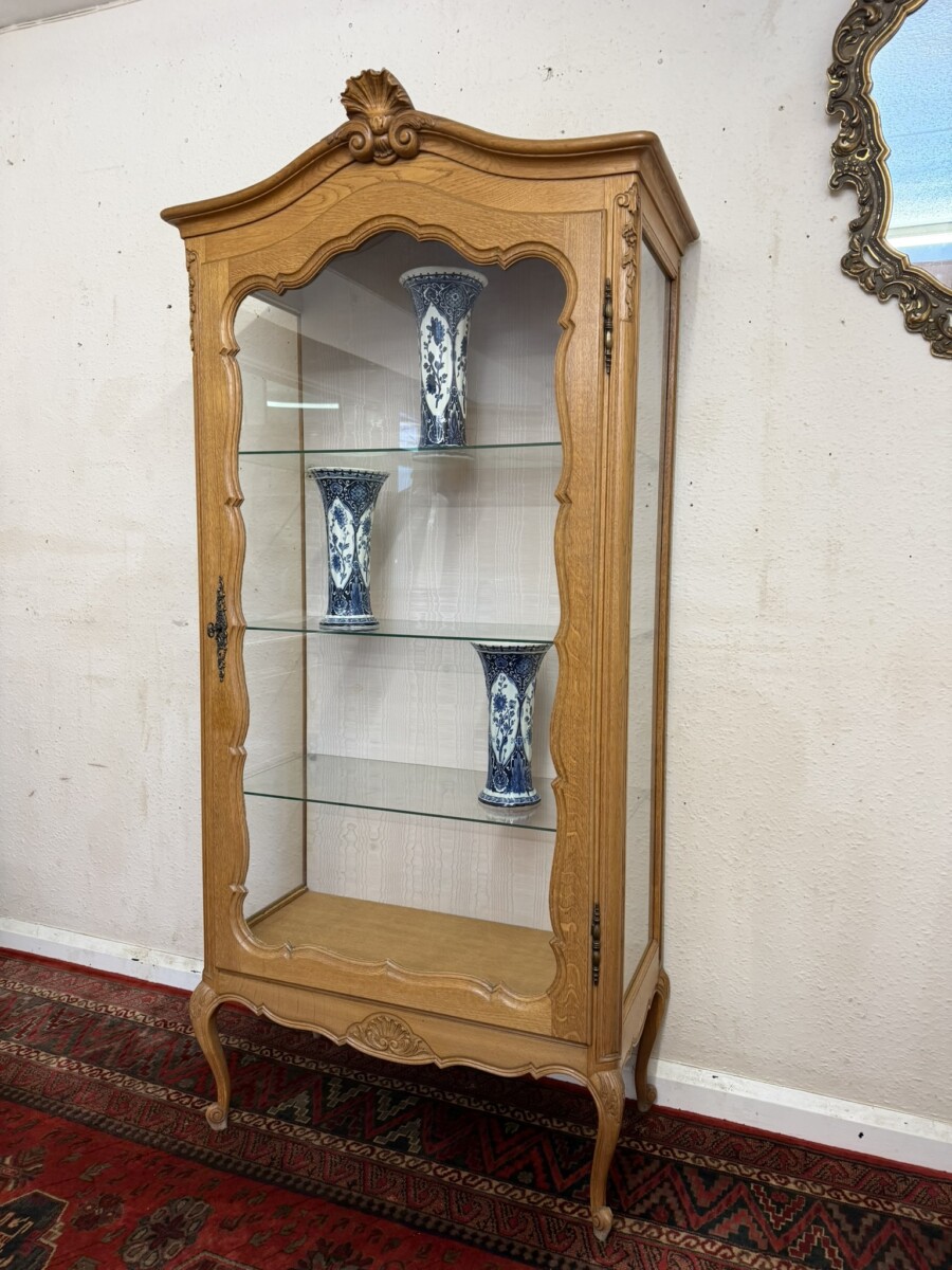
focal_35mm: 24
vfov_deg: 71.6
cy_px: 635
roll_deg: -1.5
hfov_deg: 56.8
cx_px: 476
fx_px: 880
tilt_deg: -5.4
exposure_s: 1/100
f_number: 1.78
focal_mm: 6.76
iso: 200
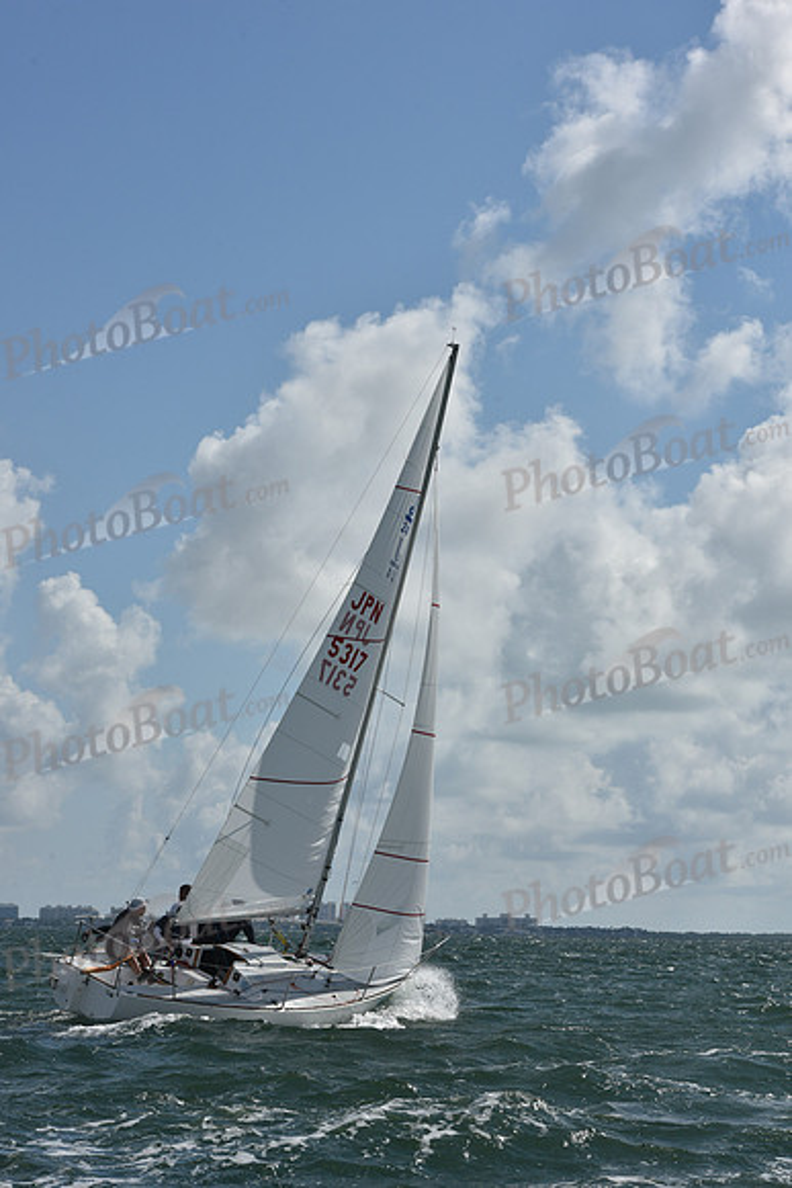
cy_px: 594
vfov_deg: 22.6
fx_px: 2968
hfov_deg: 15.2
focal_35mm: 90
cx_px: 396
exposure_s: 1/1000
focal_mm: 90
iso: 250
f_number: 13
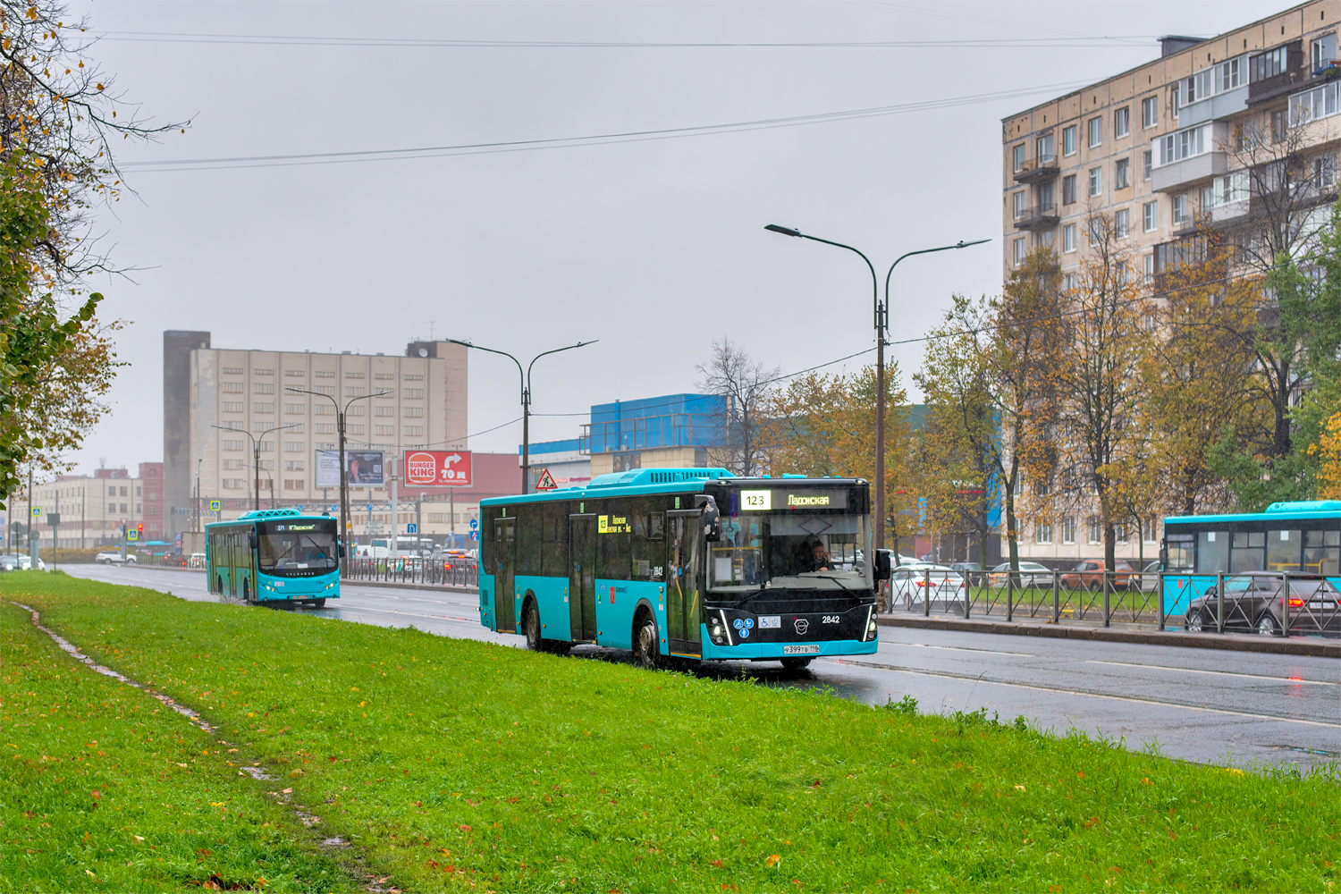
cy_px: 447
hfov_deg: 39.6
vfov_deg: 27.0
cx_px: 670
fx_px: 1862
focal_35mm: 50
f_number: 5
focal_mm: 50
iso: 400
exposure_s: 1/320
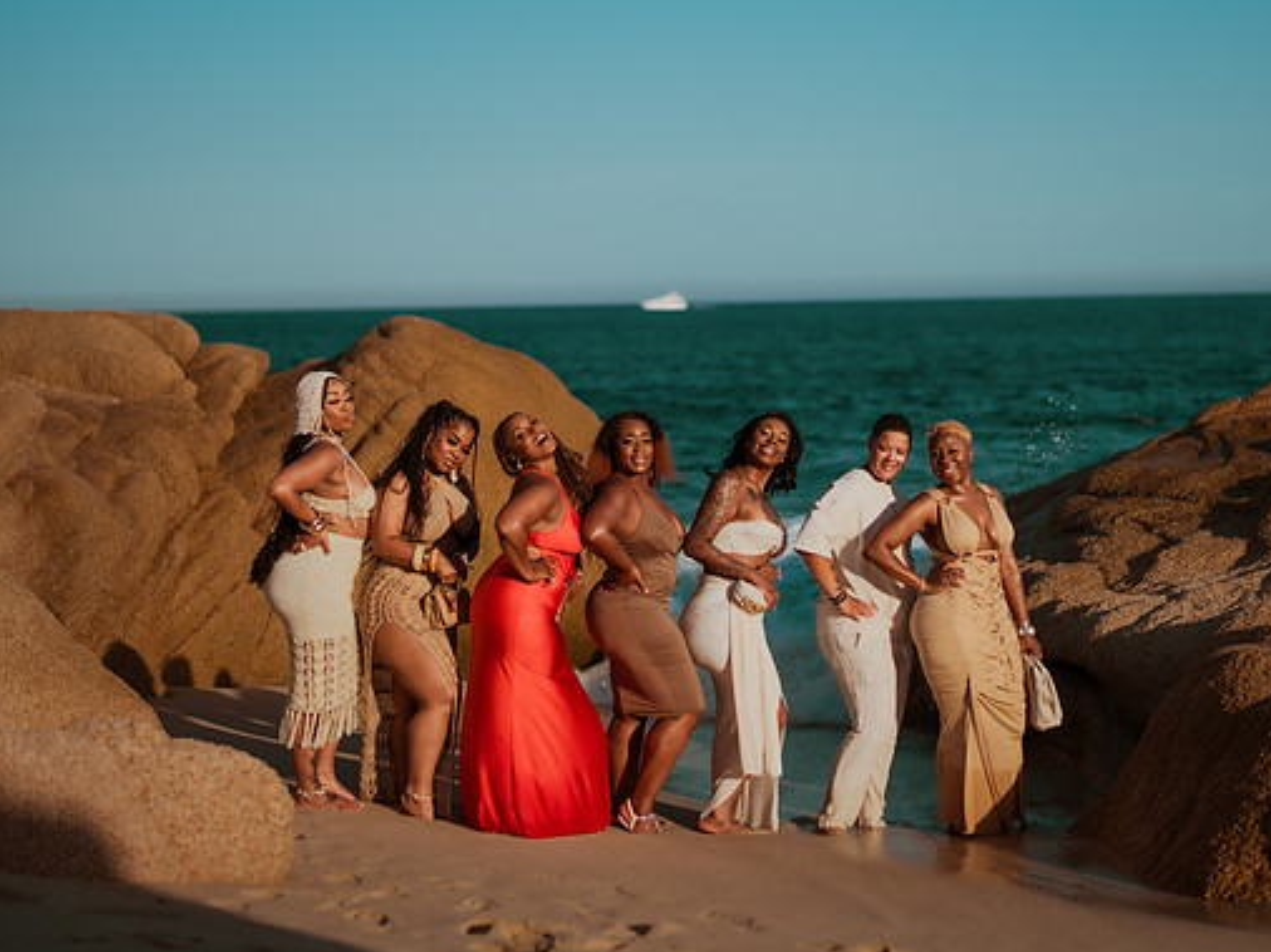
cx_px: 721
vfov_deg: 22.9
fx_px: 2349
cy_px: 476
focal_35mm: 64
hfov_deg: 30.2
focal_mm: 58
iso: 50
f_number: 1.8
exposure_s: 1/8000
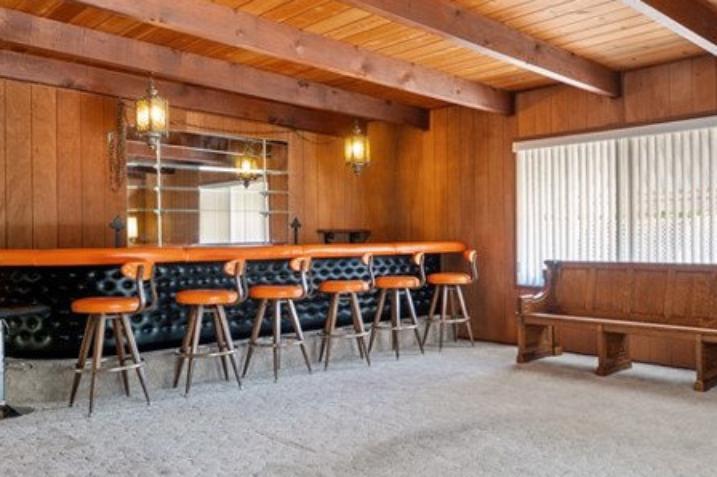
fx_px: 637
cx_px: 437
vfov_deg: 41.0
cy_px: 226
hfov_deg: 58.2
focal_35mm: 32
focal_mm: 14
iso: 250
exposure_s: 2
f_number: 9
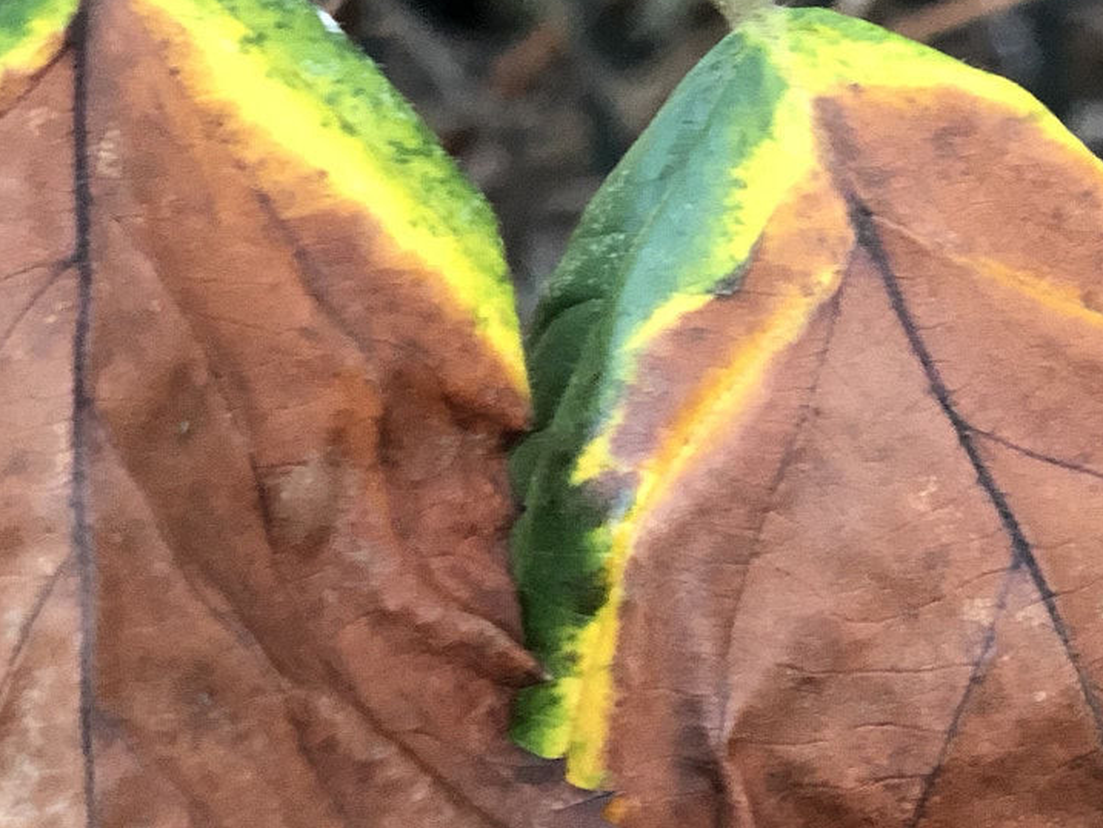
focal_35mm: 116
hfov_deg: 17.0
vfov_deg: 12.7
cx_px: 563
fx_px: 3697
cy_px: 754
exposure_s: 1/20
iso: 160
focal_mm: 6
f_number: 2.4
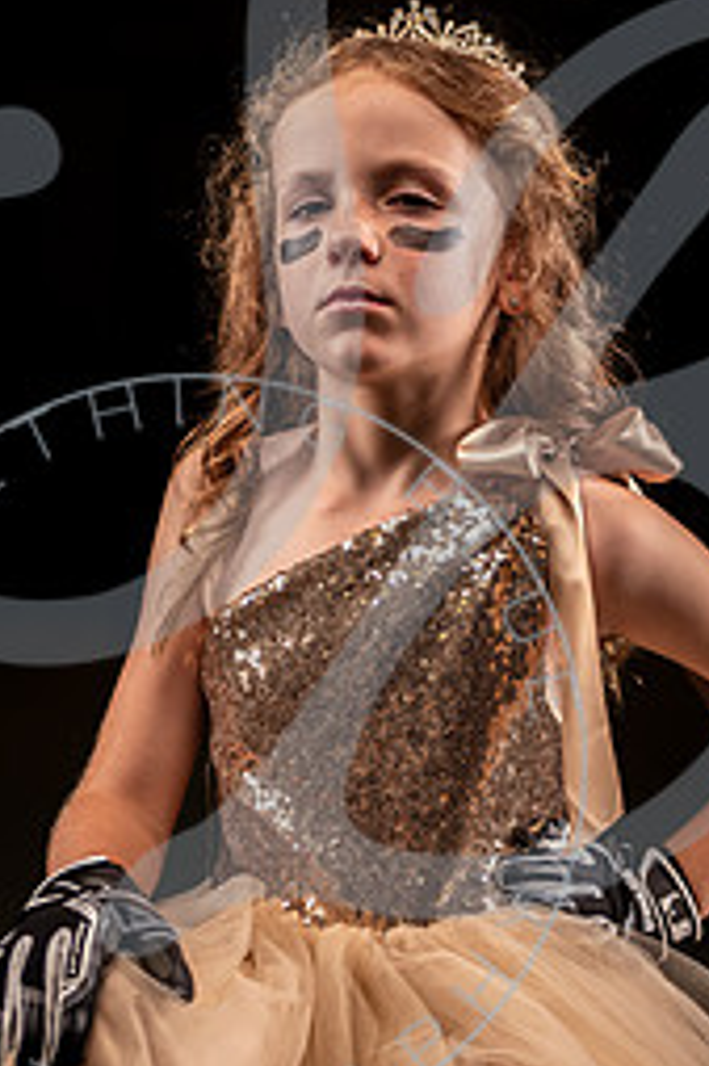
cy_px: 445
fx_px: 3254
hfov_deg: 12.4
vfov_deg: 18.6
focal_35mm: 110
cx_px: 386
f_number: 2.8
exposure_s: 1/800
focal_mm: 62
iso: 100
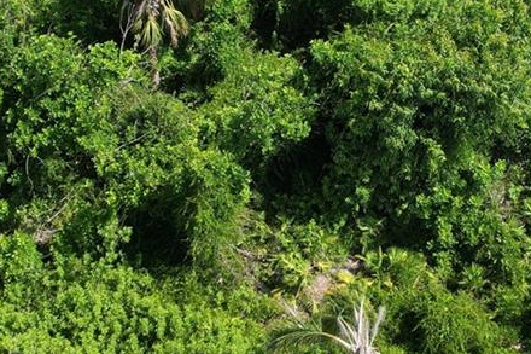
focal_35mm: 80
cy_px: 152
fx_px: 1179
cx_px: 342
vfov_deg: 17.0
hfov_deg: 25.3
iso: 110
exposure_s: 1/1000
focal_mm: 8.38
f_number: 2.8
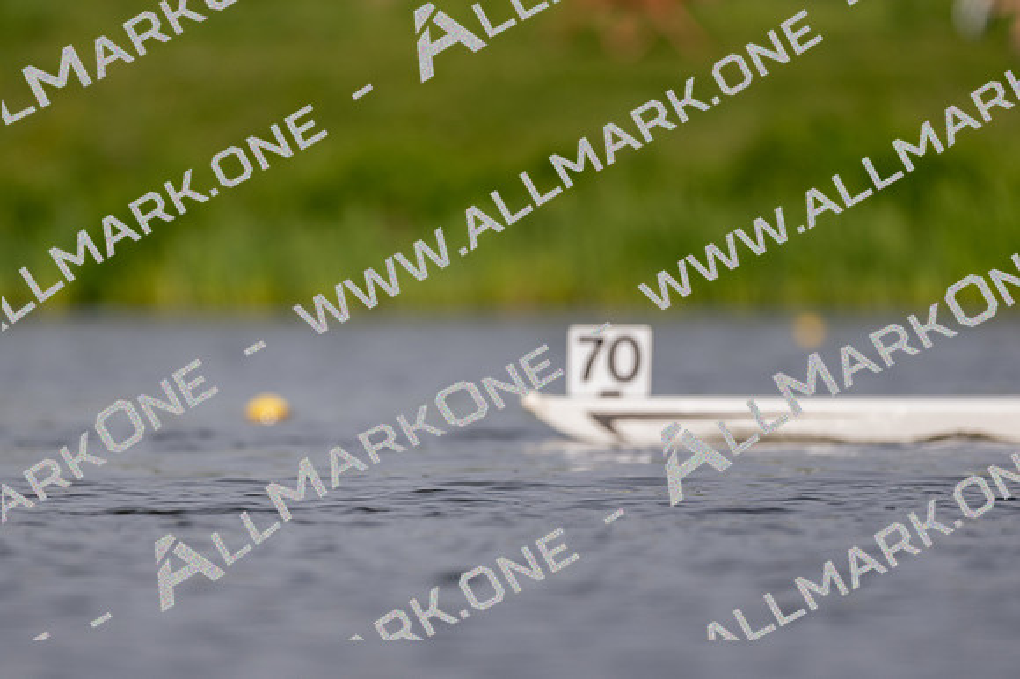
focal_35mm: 900
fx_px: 25484
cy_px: 340
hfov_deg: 2.3
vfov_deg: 1.5
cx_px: 510
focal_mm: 600
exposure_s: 1/2500
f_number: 4
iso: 180
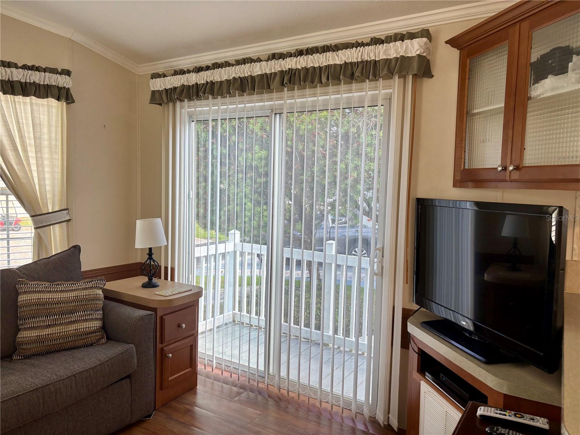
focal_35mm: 26
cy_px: 218
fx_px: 436
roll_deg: -1.0
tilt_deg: -4.6
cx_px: 290
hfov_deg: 67.3
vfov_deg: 53.1
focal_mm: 5.96
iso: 80
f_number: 1.6
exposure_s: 1/120
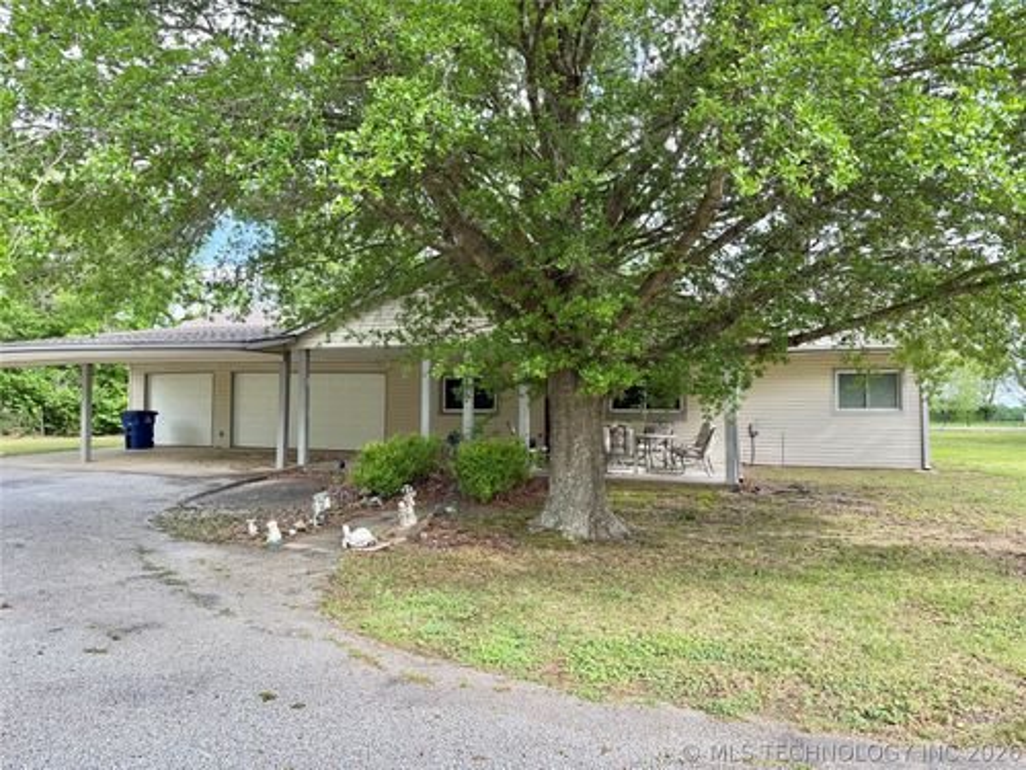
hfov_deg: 71.6
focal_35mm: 24
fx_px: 711
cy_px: 385
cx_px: 513
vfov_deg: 56.8
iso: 100
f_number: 1.78
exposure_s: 1/632
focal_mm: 6.76
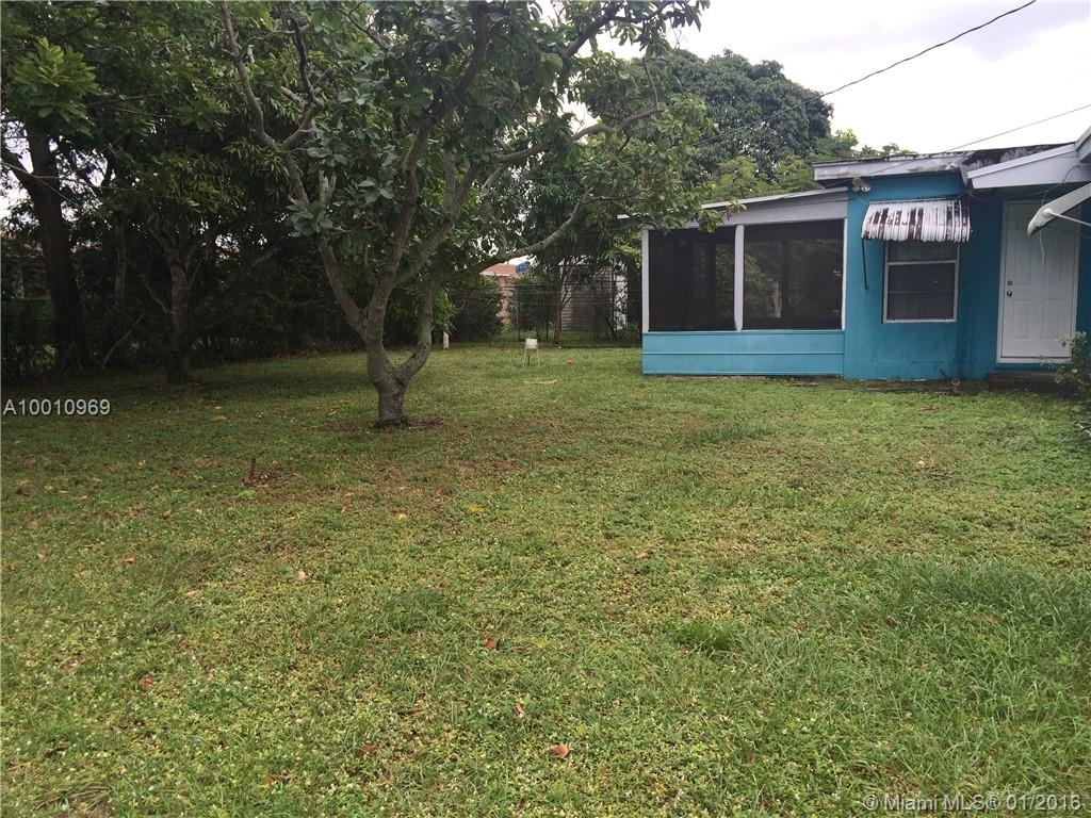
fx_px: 914
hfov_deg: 61.7
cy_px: 409
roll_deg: +2.2
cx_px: 546
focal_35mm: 29
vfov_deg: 48.2
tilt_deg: -7.9
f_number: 2.2
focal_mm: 4.15
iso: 32
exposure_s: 1/466
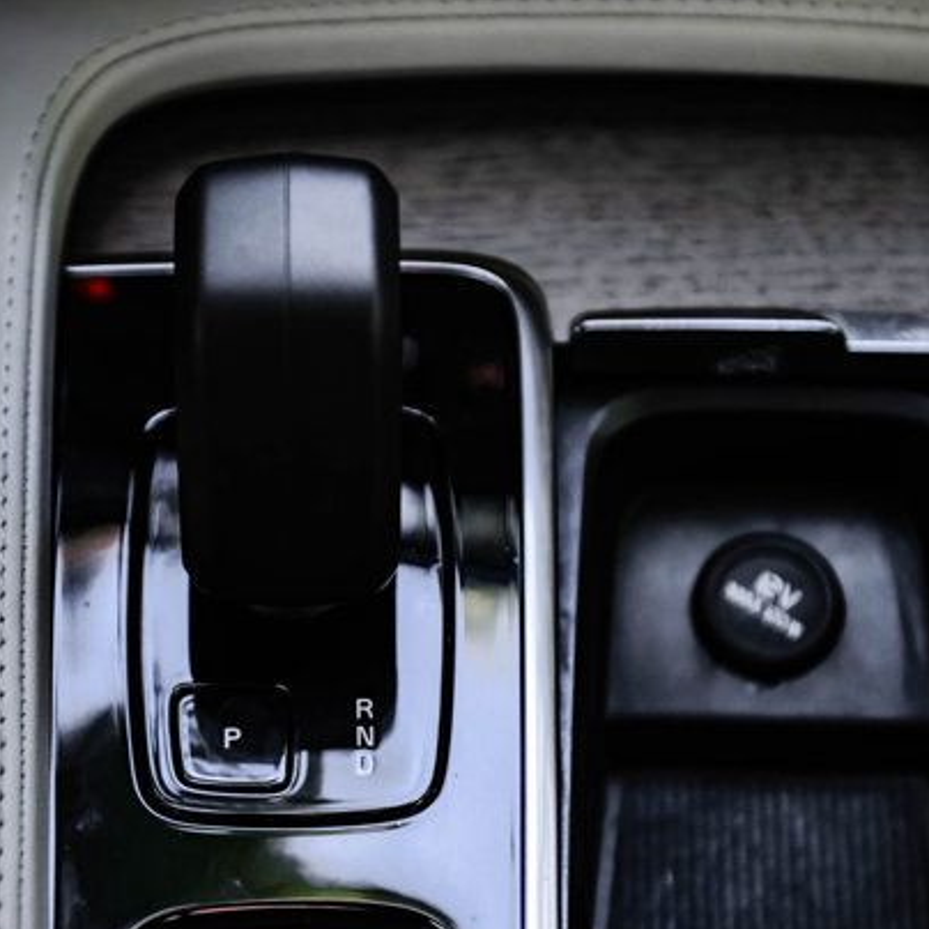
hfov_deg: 17.2
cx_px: 274
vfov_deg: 17.2
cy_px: 487
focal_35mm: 101
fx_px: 3067
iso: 500
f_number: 2.8
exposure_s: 1/200
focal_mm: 50
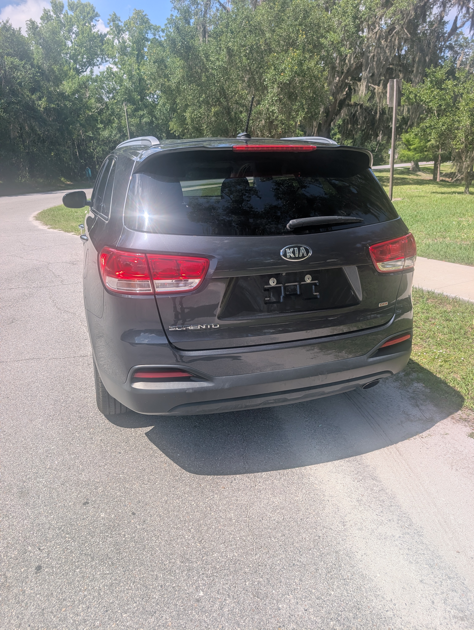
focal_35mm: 24
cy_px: 315
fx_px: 437
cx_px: 237
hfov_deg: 56.9
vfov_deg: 71.5
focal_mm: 6.9
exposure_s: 1/718
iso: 20
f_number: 1.68
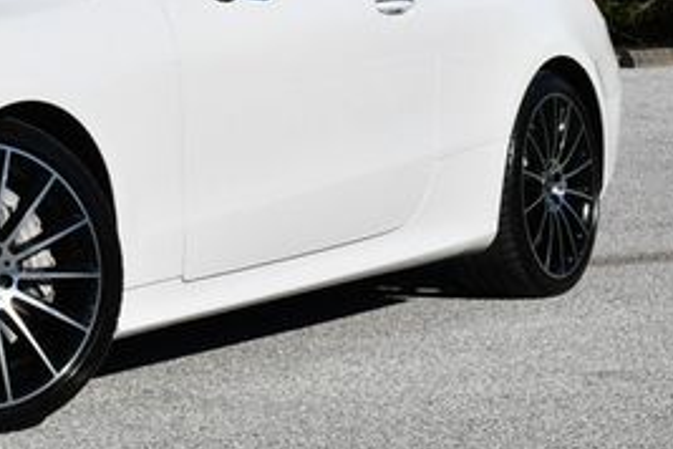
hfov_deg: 13.9
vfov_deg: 9.4
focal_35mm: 144
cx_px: -101
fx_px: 2692
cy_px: -33
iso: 100
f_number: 9
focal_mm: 30
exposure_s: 1/320
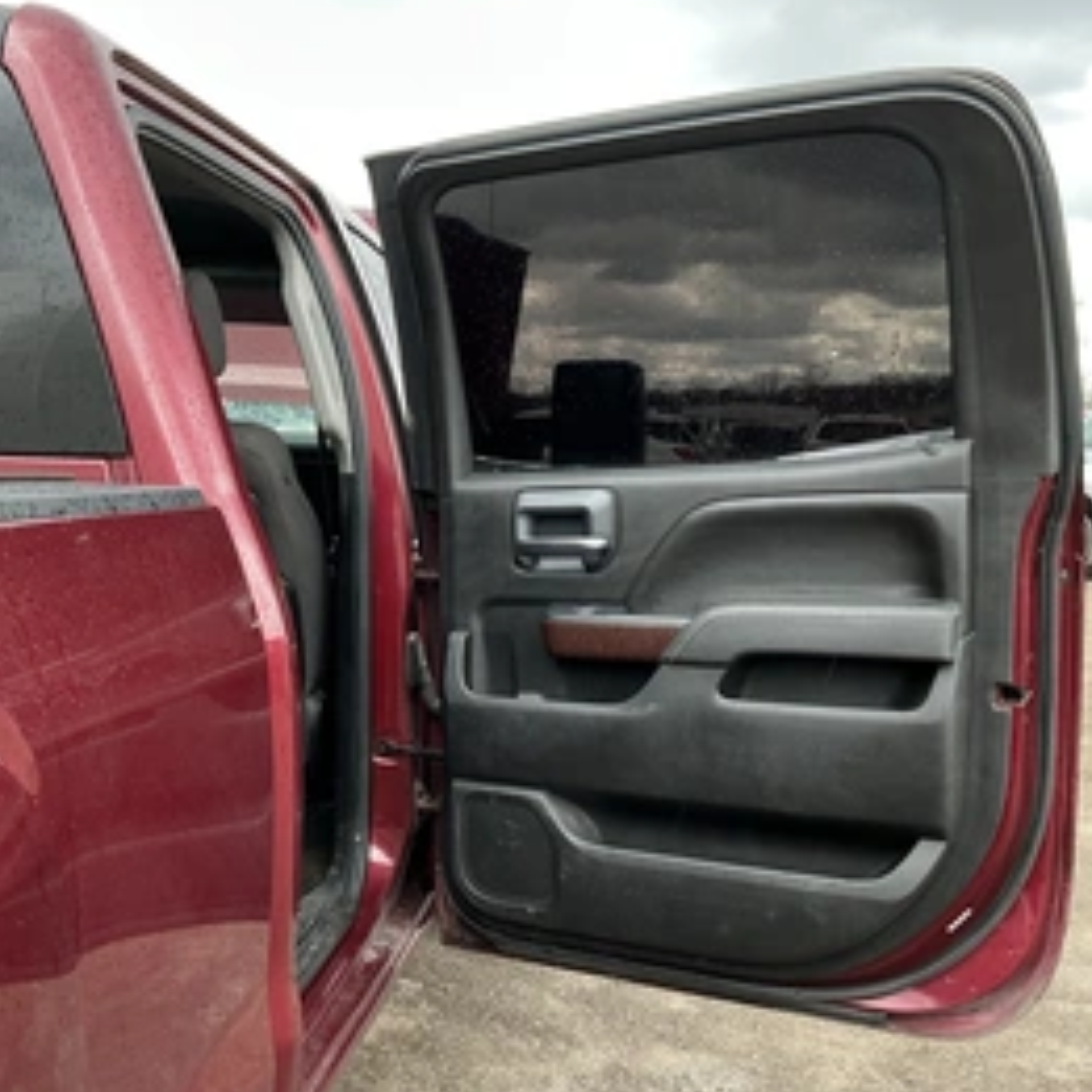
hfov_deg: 43.2
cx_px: 360
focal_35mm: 38
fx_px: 1356
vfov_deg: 43.8
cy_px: 569
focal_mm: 3
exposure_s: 1/122
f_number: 1.8
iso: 40
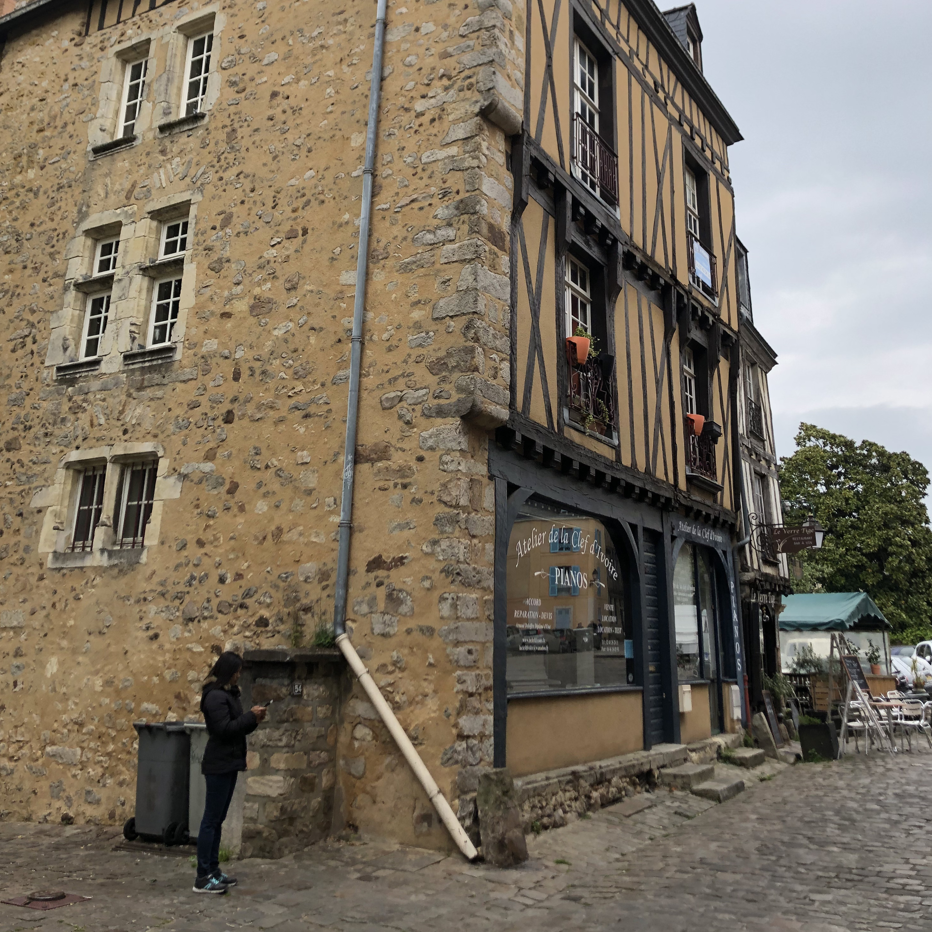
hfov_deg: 48.5
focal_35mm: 34
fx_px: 1036
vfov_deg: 47.5
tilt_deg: +18.8
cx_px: 463
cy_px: 293
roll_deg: -0.9
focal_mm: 4
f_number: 1.8
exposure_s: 1/771
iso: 20
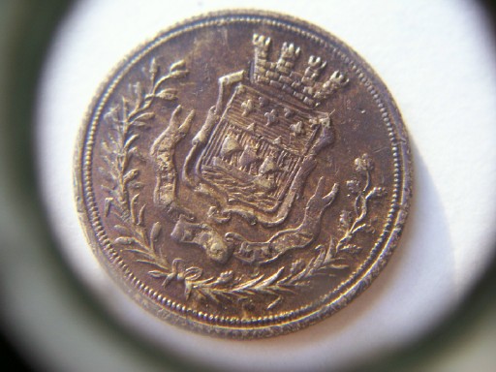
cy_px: 186
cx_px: 248
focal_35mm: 34
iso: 80
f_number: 2.7
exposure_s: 1/46.7
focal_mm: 5.6
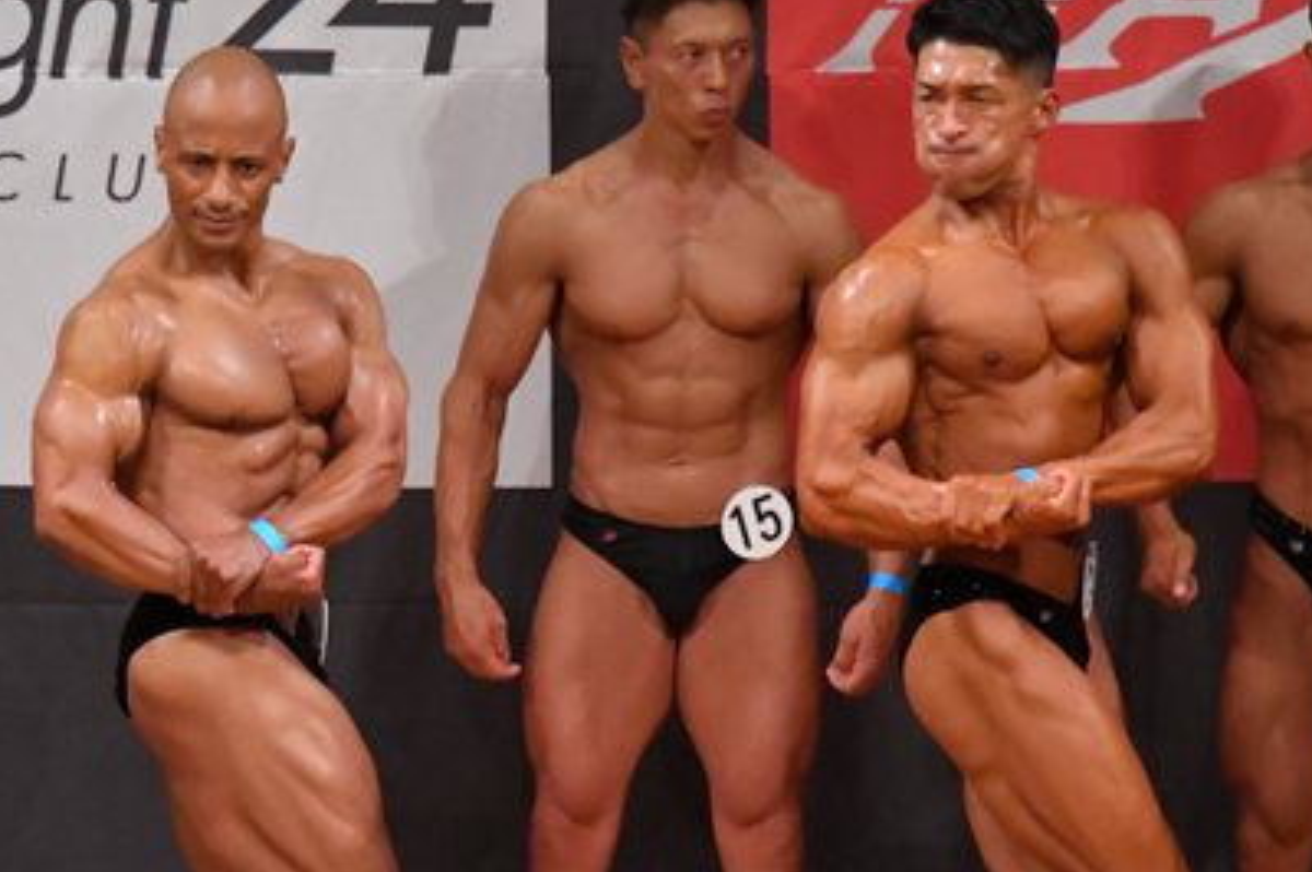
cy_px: 672
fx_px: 17988
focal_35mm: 494
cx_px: 156
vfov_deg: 2.8
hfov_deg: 4.2
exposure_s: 1/400
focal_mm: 170
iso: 7200
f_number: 5.6
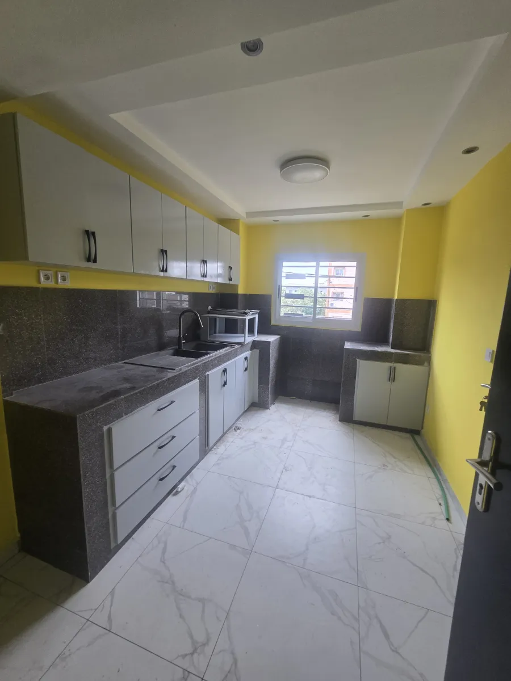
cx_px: 256
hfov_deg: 89.9
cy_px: 340
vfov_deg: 106.2
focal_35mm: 13
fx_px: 256
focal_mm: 2.2
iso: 80
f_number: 2.2
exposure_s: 1/120
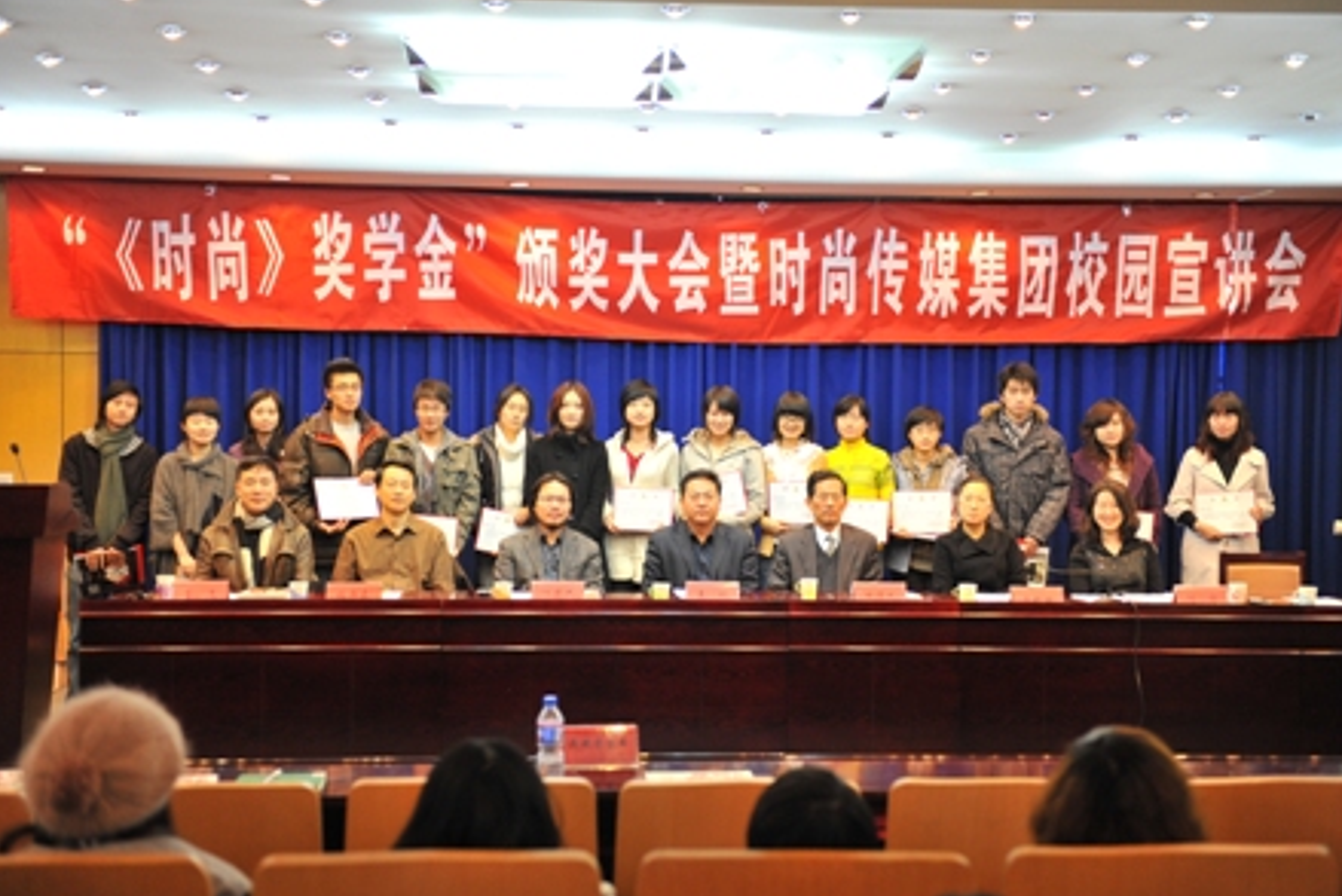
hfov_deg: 42.7
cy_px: 451
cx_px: 683
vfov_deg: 29.3
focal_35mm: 46
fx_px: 1715
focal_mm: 45
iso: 1600
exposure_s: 1/100
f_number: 2.8
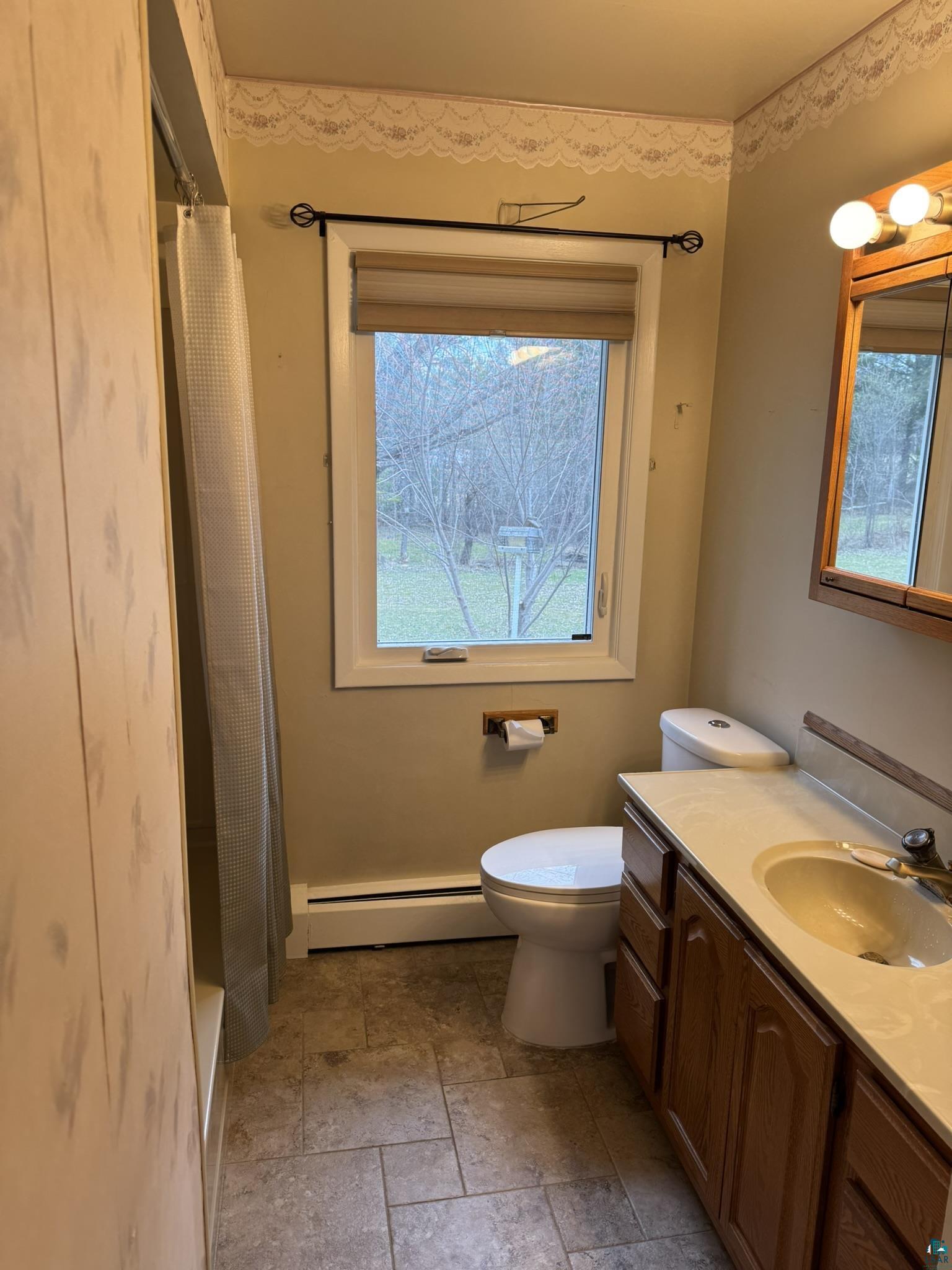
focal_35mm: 24
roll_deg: -1.0
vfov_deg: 71.6
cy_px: 635
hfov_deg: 56.8
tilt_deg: -12.7
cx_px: 476
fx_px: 880
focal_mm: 6.76
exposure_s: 1/120
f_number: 1.78
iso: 80
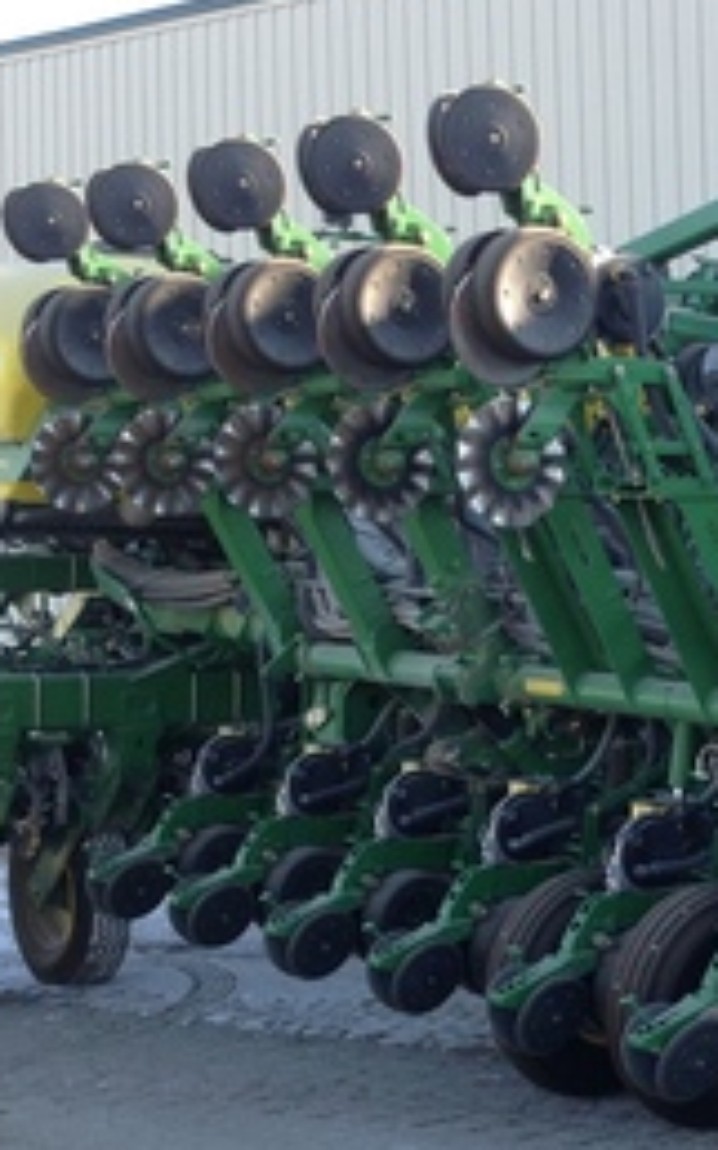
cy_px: 780
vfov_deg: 26.3
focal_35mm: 78
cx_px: 798
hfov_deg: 16.2
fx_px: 2445
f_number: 2.4
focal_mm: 4.28
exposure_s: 1/336
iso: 50
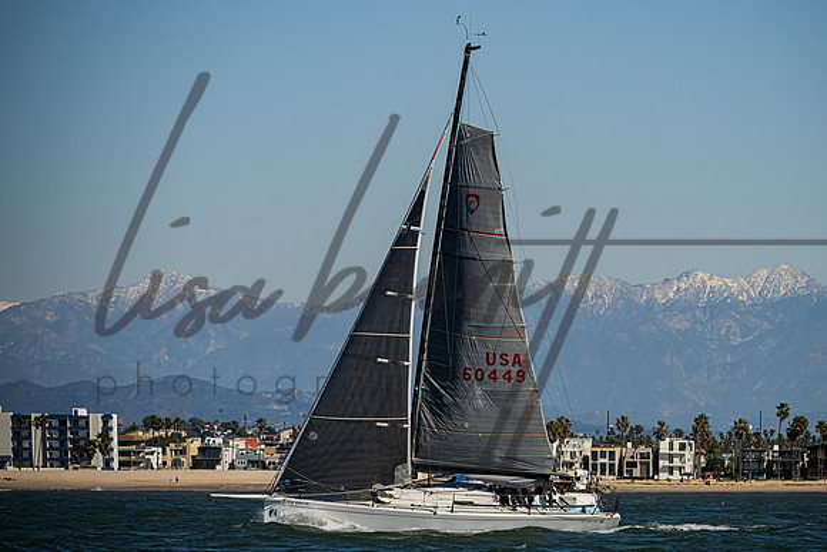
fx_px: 5973
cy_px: 226
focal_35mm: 260
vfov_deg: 5.3
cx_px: 489
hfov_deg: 7.9
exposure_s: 1/6400
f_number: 5.6
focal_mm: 220
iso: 400
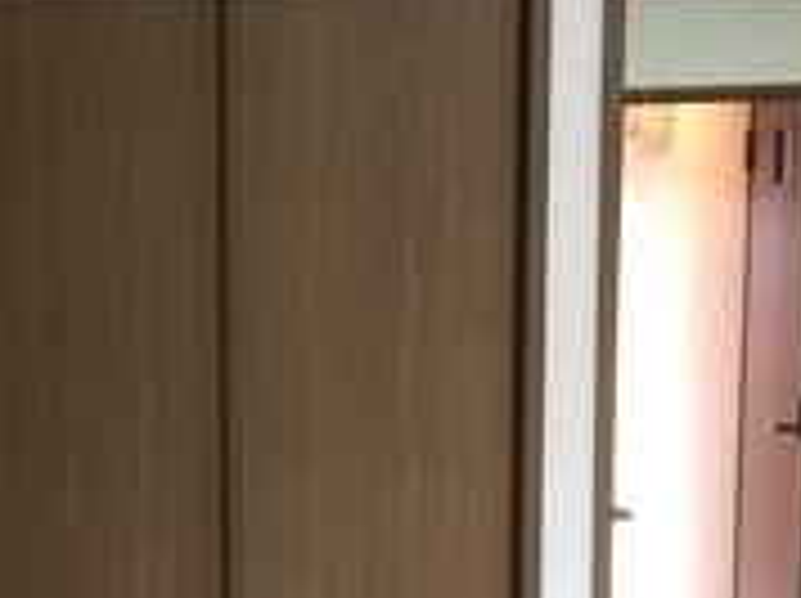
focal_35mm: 98
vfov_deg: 14.9
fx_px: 2265
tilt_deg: -7.6
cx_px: -22
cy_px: 531
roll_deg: -1.6
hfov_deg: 19.4
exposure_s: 1/30
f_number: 2.2
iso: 125
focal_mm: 4.15
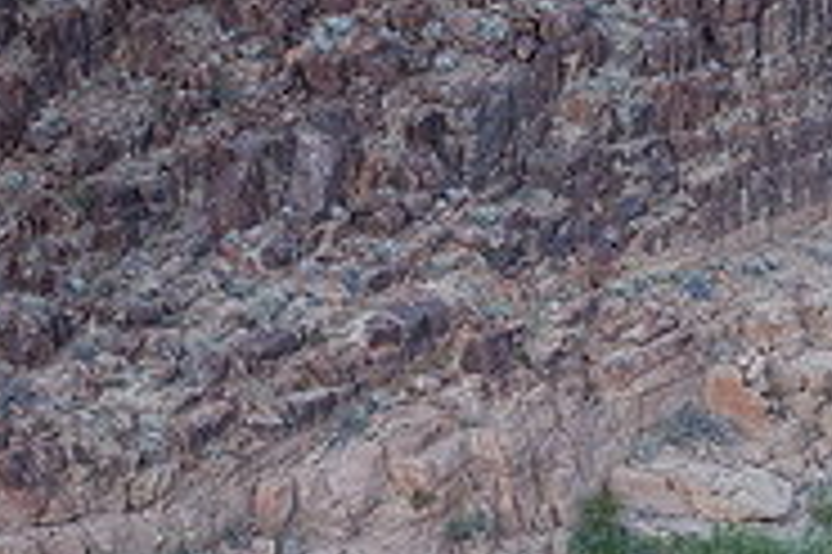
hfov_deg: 9.2
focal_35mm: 220
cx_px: 1169
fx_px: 5080
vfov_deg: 6.2
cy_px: 565
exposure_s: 1/80
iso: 125
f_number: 3.5
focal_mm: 25.7
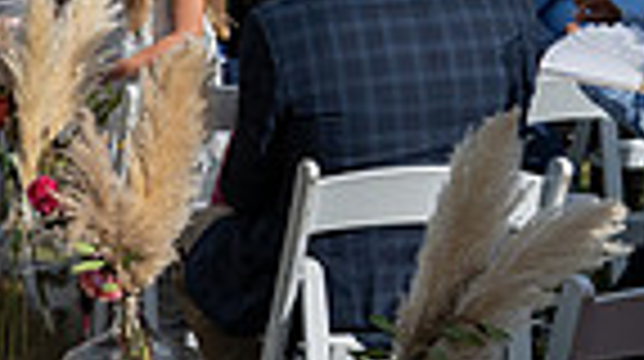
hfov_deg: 12.7
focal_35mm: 149
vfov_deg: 8.1
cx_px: -617
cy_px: -7
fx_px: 2541
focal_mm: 35
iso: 400
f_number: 5
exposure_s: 1/8000
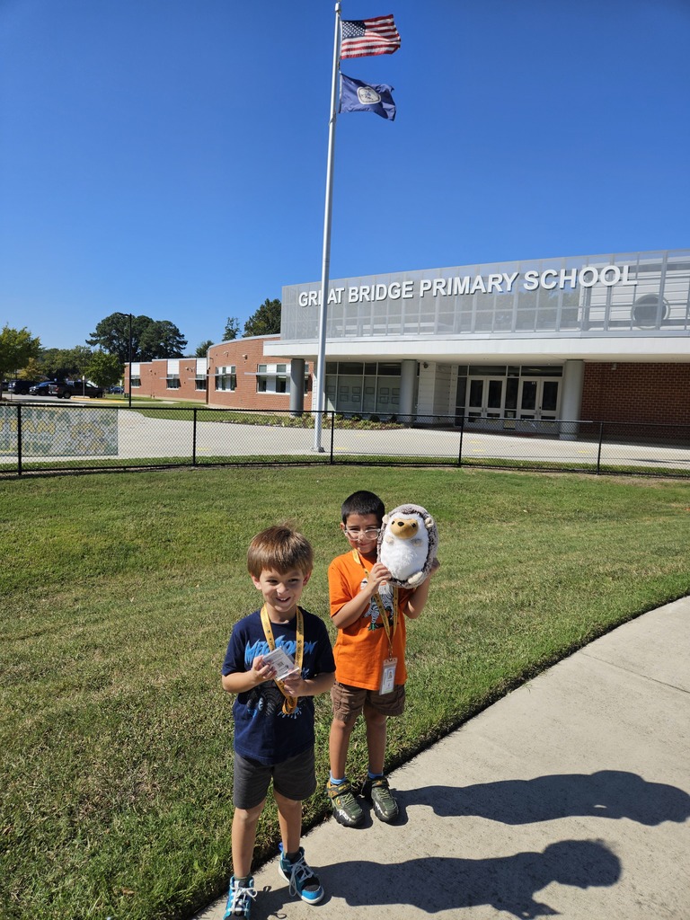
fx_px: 611
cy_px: 460
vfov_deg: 73.9
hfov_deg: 58.9
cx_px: 345
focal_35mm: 23
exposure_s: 1/2436
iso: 25
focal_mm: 5.4
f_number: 1.8
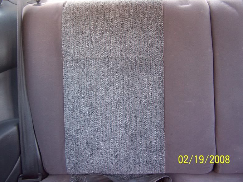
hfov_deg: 47.8
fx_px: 274
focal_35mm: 39
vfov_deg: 36.8
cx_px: 119
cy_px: 89
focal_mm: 6.3
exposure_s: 1/20
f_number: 2.8
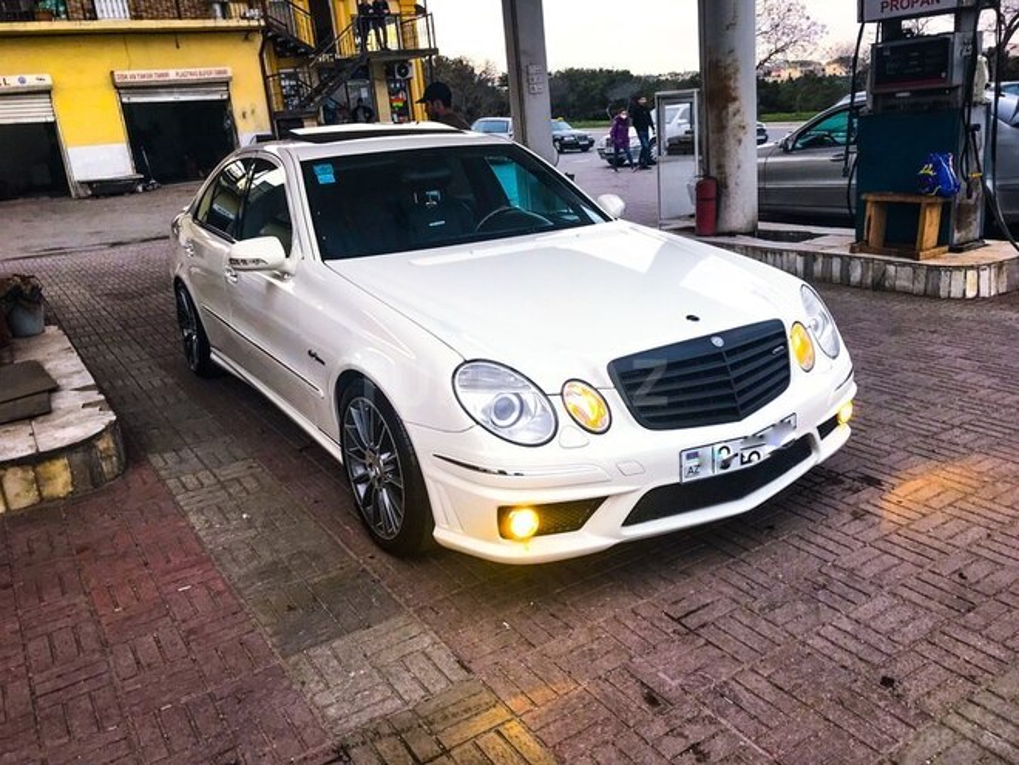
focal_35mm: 28
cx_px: 510
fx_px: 824
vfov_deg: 49.7
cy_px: 382
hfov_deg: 63.4
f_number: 1.8
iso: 25
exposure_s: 1/100
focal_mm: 3.99
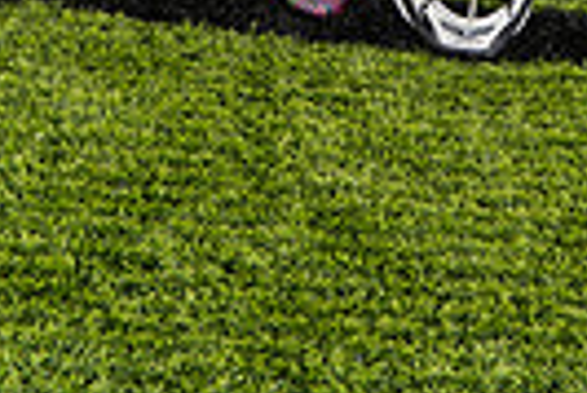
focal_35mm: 81
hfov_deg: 24.3
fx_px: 1322
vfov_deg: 12.7
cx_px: 538
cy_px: -578
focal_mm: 24
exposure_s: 1/250
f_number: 7.1
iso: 250
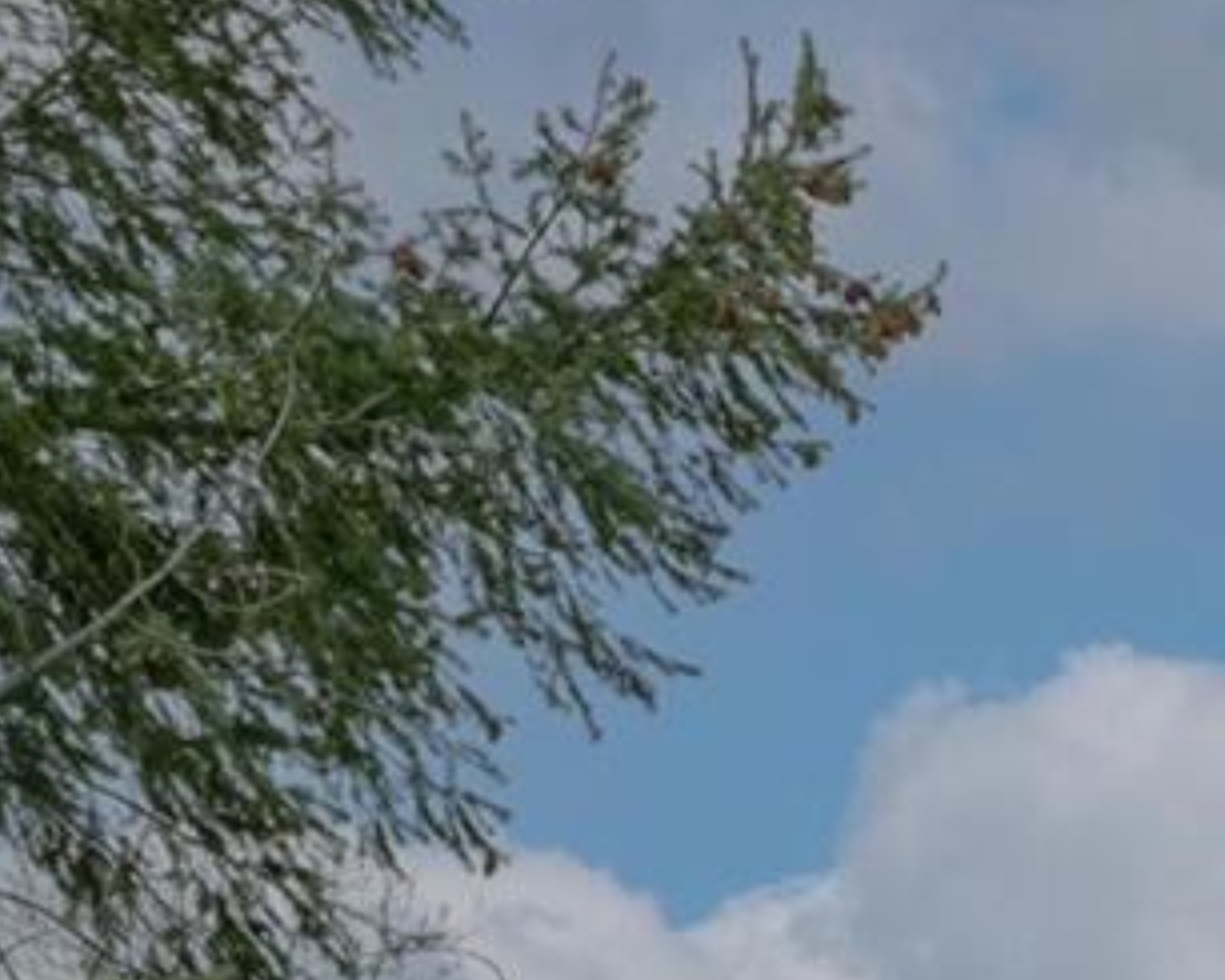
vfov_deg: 12.8
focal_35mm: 108
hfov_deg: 14.7
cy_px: 1848
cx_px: 2446
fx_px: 3917
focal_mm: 22
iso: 800
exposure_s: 1/2000
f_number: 8
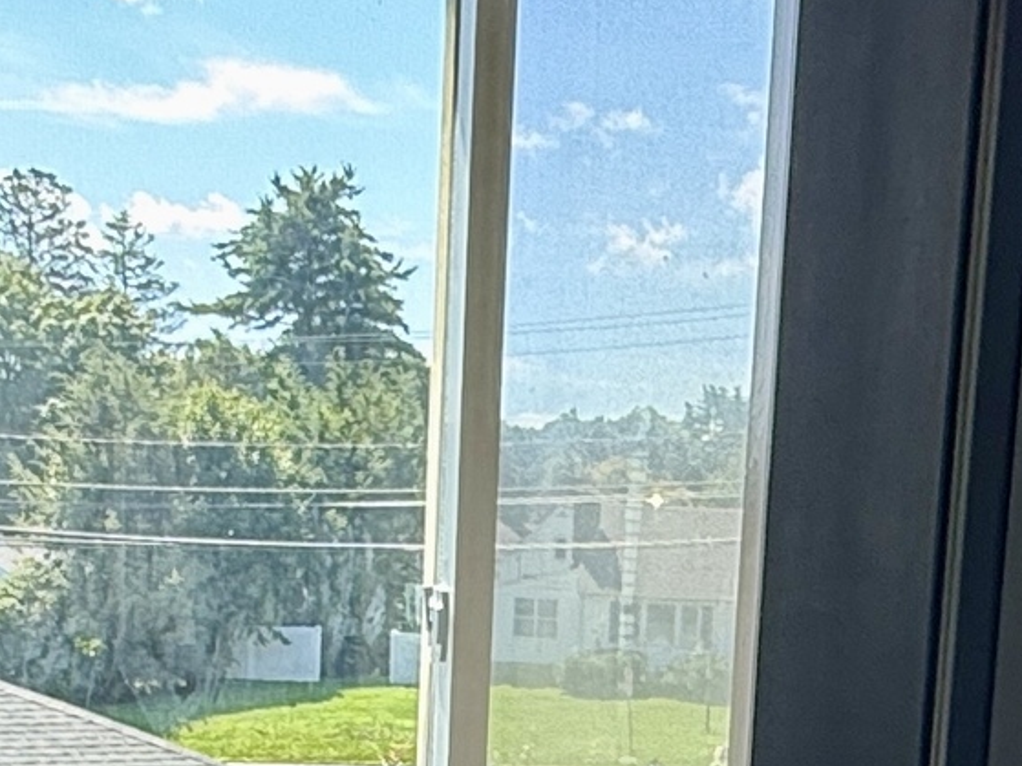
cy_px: 980
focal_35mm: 77
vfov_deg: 17.9
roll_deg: -4.3
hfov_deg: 25.3
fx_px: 2273
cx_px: 581
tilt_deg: -8.9
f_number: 2.2
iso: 64
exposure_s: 1/114
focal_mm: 2.22
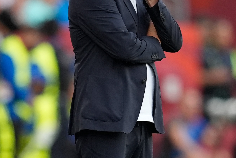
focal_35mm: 1780
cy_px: 128
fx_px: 11677
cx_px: 112
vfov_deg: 0.8
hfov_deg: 1.2
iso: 1250
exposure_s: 1/2500
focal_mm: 400
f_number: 2.8
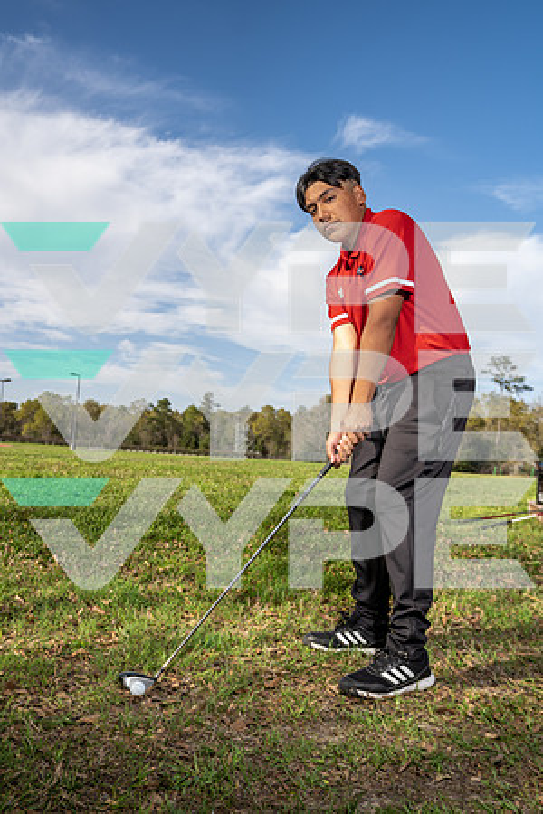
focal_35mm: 34
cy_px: 407
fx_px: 769
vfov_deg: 55.8
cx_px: 272
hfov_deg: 38.9
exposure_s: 1/250
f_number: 5.6
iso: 100
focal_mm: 34
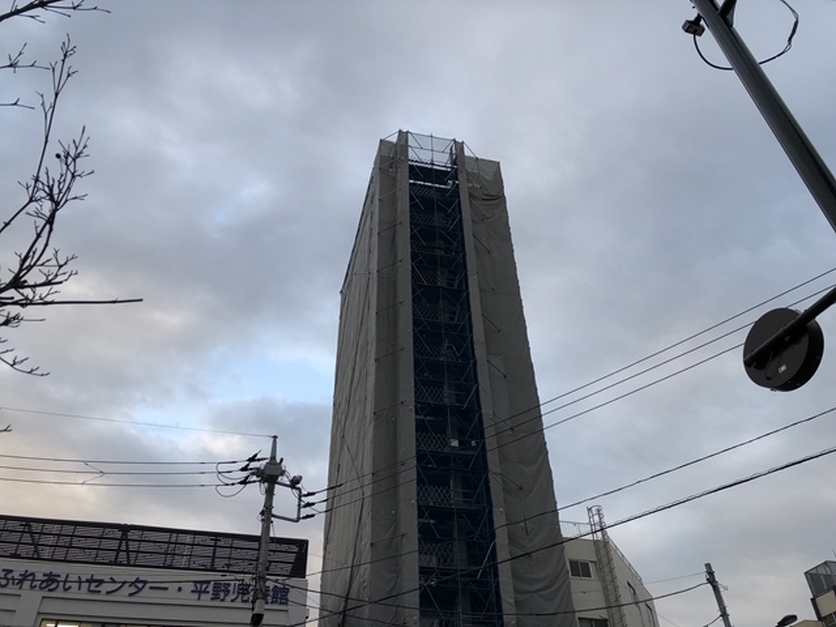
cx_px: 418
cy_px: 314
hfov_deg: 63.4
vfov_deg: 49.7
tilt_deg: +42.4
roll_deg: +0.4
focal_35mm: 28
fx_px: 676
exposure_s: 1/156
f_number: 1.8
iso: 20
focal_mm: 3.99
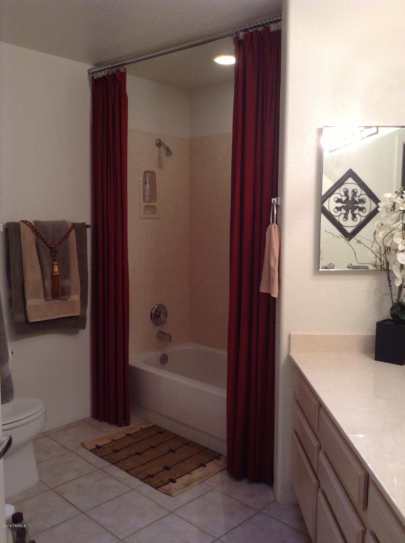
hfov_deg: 42.8
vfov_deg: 55.4
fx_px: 516
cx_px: 202
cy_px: 272
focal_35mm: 33
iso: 64
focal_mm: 3.3
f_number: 2.4
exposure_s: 1/24
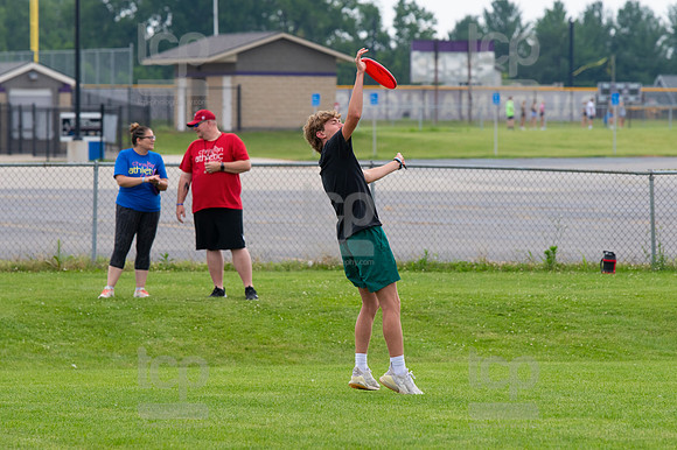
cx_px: 338
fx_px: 5356
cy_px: 225
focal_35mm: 285
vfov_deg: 4.8
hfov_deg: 7.2
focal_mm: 190
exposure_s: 1/1250
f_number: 5.6
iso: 400
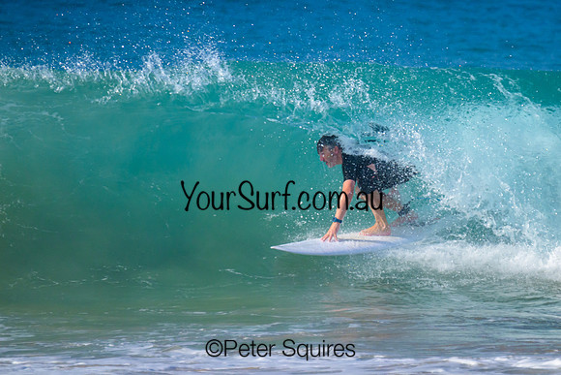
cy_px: 140
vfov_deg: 1.8
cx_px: 381
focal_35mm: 763
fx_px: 11898
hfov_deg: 2.7
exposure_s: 1/2000
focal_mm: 560
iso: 1250
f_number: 8
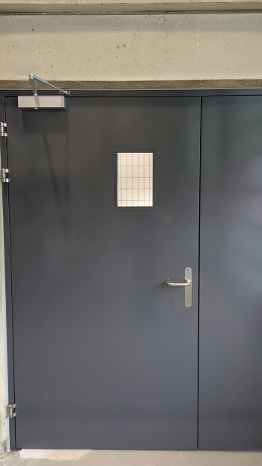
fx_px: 346
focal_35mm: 28
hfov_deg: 41.4
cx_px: 148
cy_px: 237
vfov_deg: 67.9
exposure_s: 1/50
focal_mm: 5.43
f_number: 1.89
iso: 85
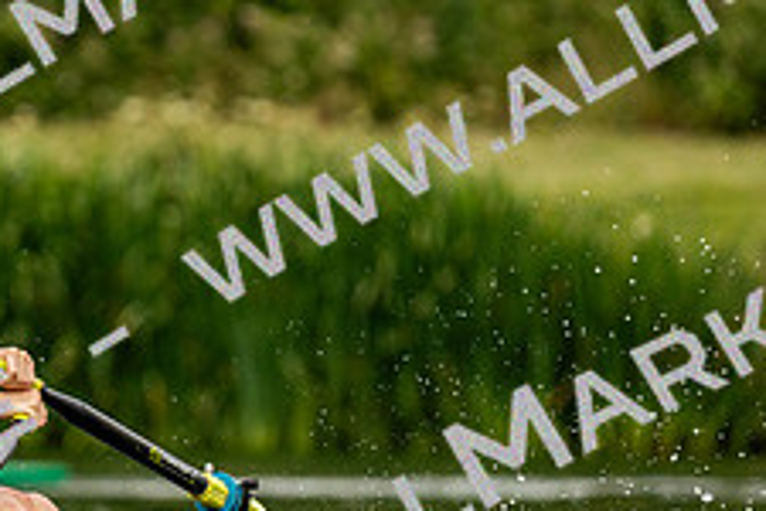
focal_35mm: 1206
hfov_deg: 1.7
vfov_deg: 1.1
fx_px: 25659
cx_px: -65
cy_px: 359
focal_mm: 467
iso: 640
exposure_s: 1/2000
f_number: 6.3
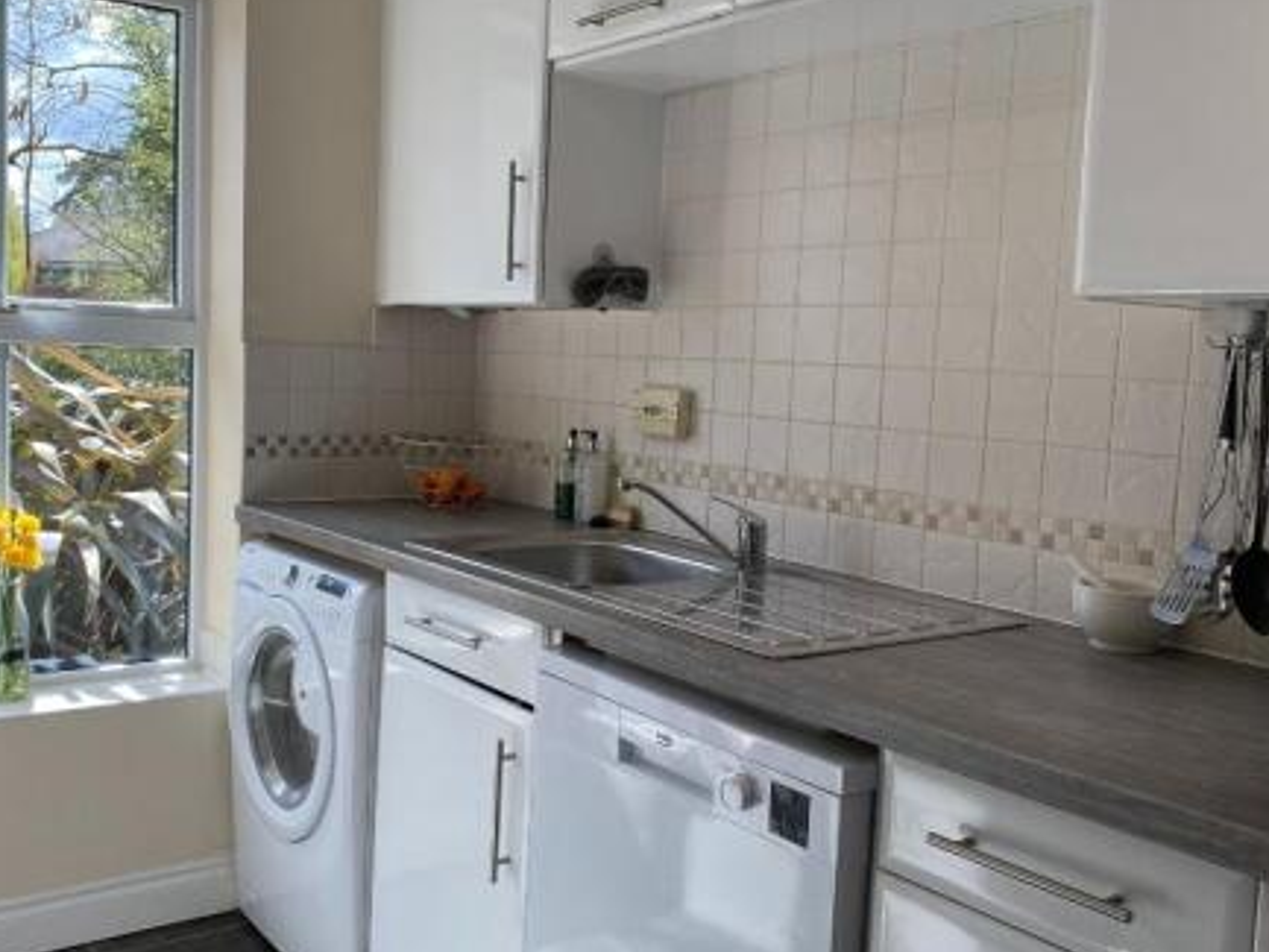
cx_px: 555
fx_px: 1283
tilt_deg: -6.6
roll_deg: -2.1
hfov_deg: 52.5
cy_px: 479
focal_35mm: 35
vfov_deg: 40.7
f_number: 1.8
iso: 32
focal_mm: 4.25
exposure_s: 1/359
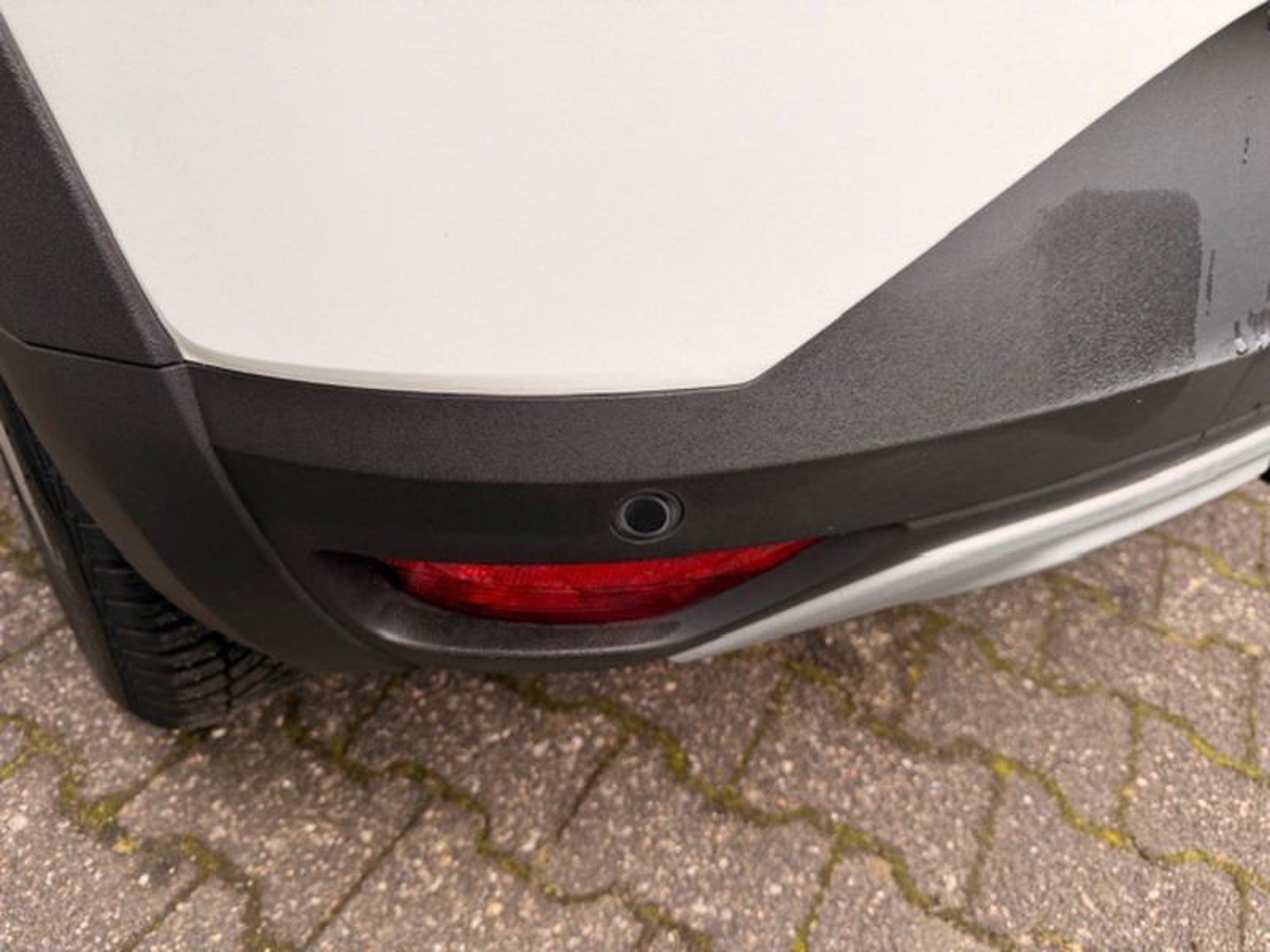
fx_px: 881
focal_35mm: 24
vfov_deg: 56.8
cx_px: 635
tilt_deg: -45.9
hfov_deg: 71.6
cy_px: 476
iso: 64
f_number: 1.78
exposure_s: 1/264
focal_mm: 6.76
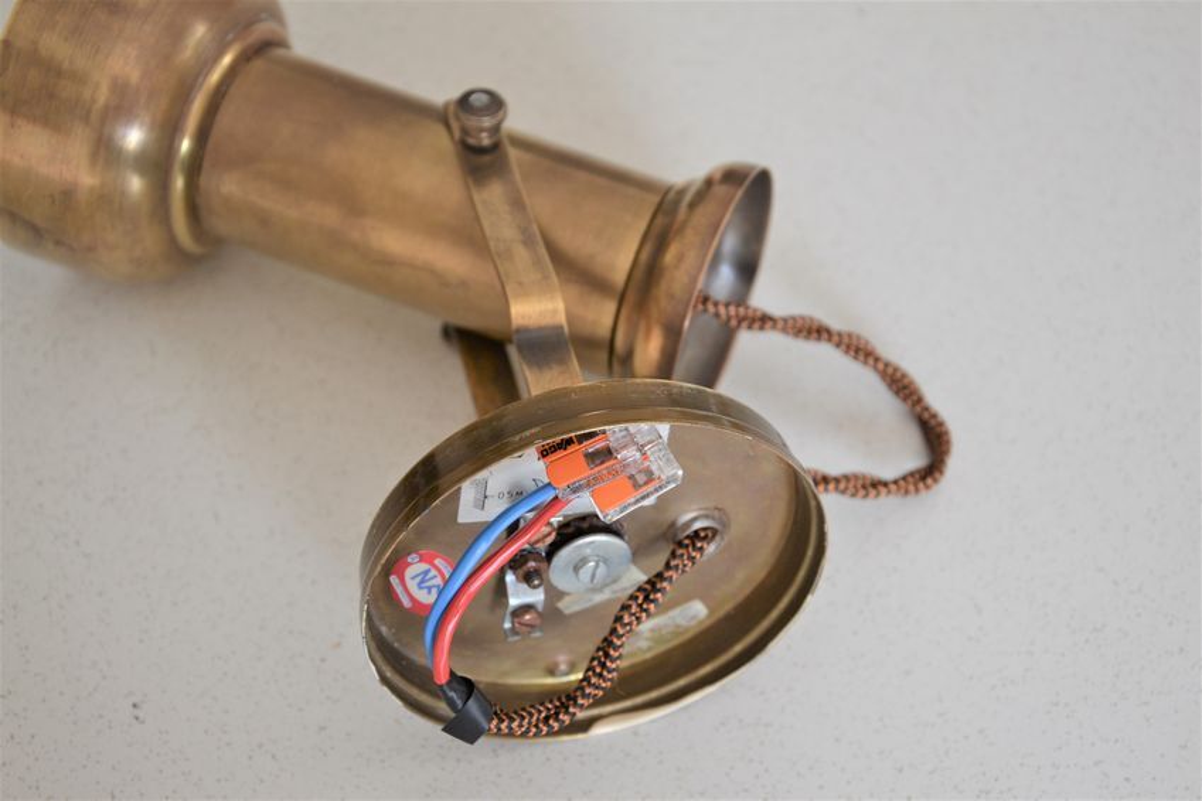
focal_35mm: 68
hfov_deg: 29.9
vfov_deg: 20.2
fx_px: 2254
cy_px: 400
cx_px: 601
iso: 400
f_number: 5
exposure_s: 1/100
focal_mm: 45
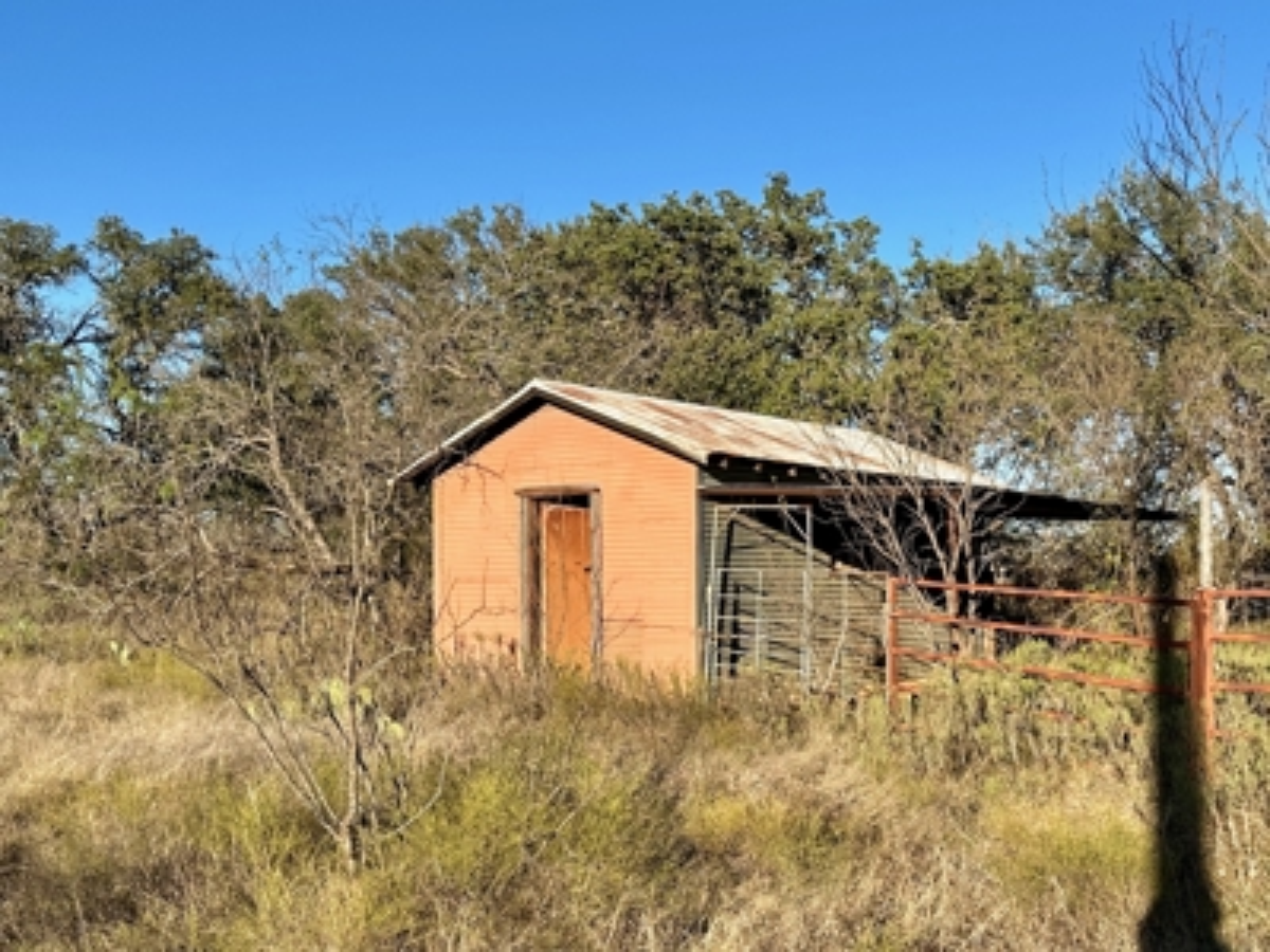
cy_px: 476
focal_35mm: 24
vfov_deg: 56.8
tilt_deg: +0.1
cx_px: 635
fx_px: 881
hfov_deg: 71.6
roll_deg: +0.5
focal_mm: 6.86
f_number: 1.78
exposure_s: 1/2525
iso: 80
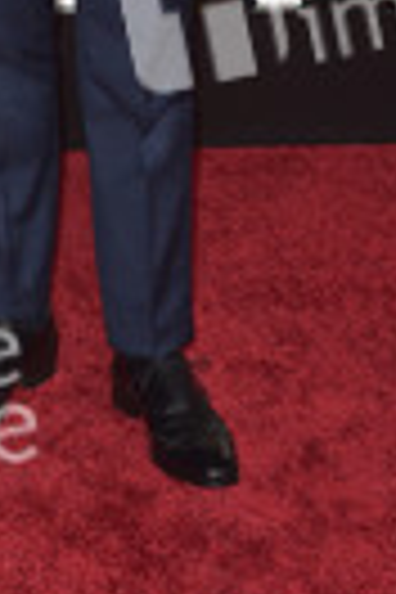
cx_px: -61
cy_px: -238
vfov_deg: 11.9
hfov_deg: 8.1
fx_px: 2755
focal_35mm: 167
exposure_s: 1/250
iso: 1000
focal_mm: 55
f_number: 6.3
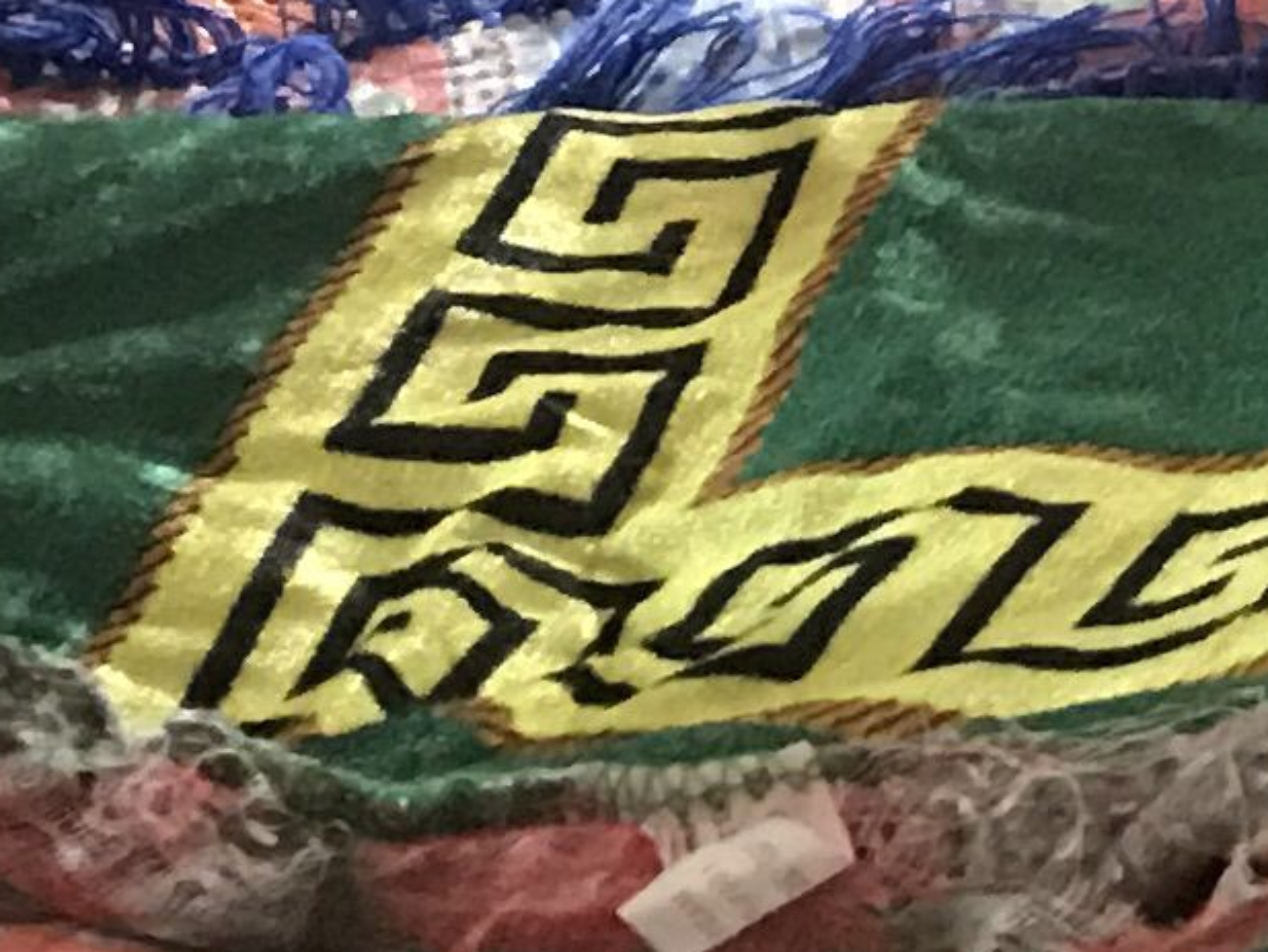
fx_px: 6705
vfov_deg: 7.8
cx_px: 2446
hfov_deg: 10.1
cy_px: -911
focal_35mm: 183
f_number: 1.8
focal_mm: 3.99
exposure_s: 1/13
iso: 100
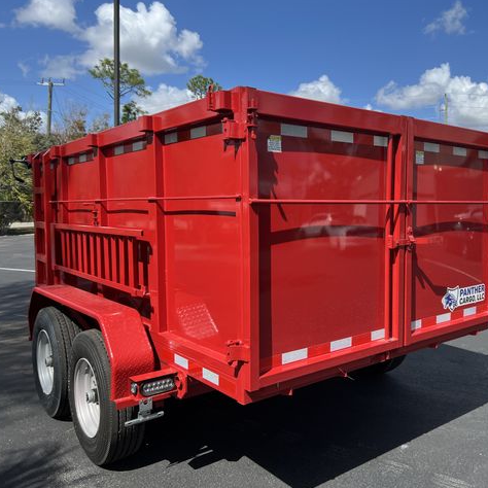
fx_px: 494
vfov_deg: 52.5
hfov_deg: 51.7
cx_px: 318
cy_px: 242
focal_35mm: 31
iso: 50
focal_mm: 5.7
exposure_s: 1/2513
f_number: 1.5
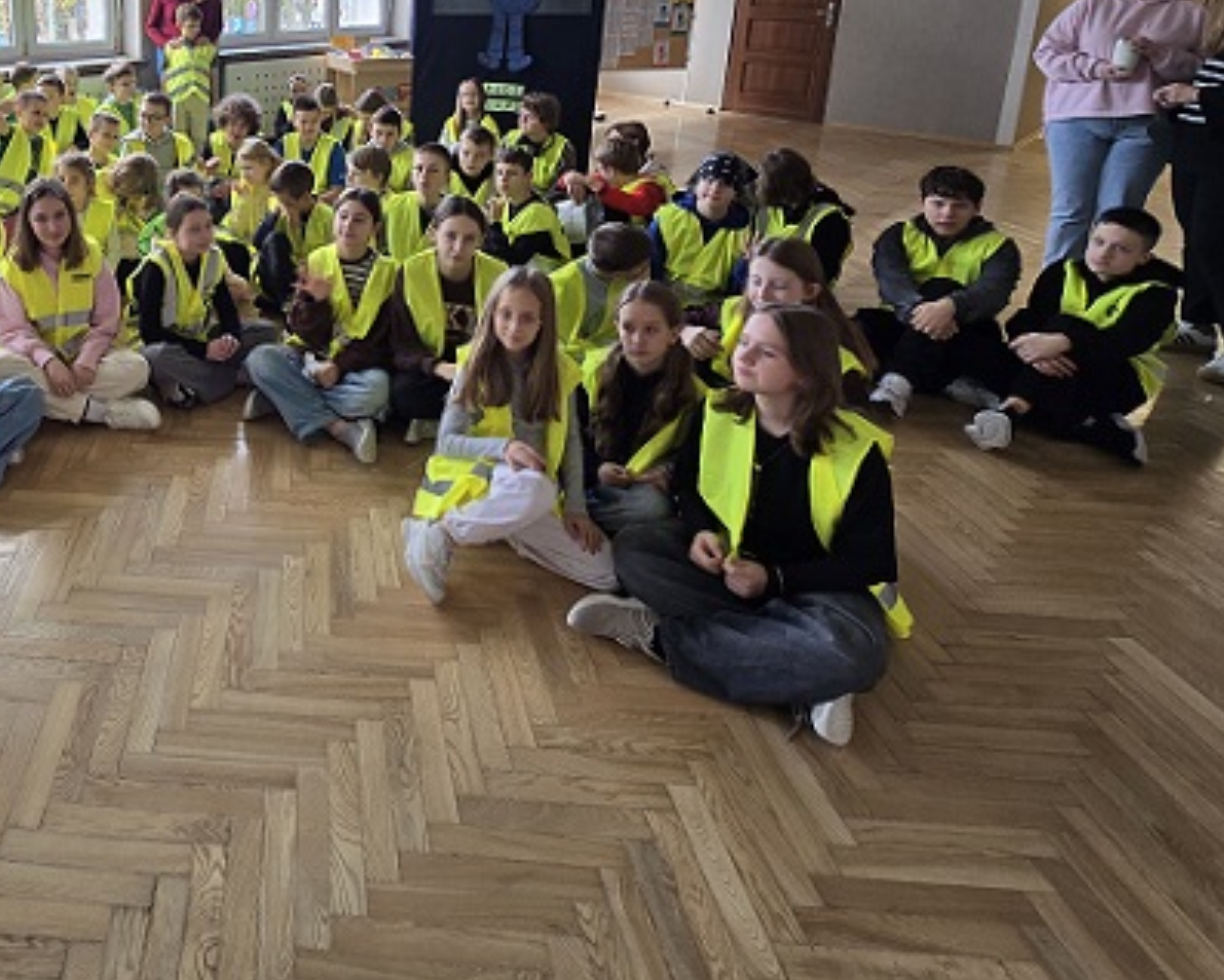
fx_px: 834
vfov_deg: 55.6
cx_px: 231
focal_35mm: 23
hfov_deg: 65.5
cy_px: 166
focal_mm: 2.2
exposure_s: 1/50
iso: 80
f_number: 2.2
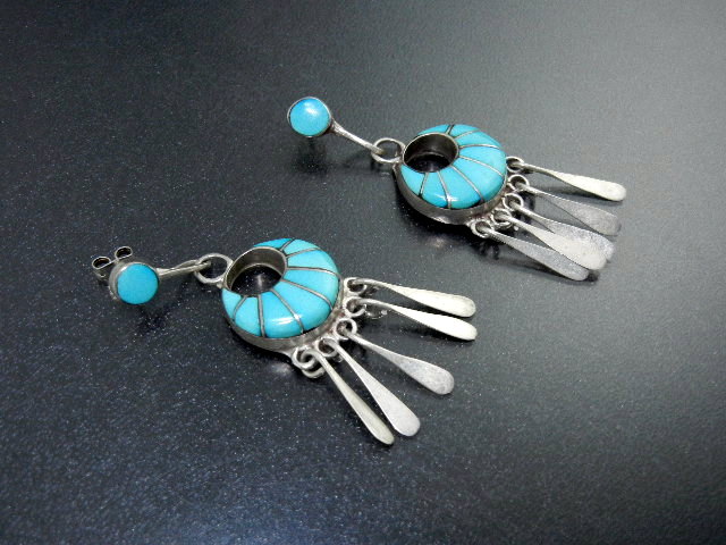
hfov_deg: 42.1
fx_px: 944
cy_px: 272
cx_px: 363
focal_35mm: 45
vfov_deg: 32.2
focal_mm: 8.1
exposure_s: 1/30
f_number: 7.6
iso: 800
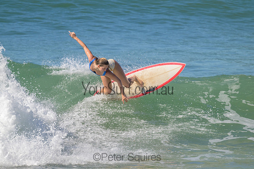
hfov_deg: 3.0
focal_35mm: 680
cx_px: 127
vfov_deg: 2.0
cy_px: 84
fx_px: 4799
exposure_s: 1/2000
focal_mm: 680
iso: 640
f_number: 11
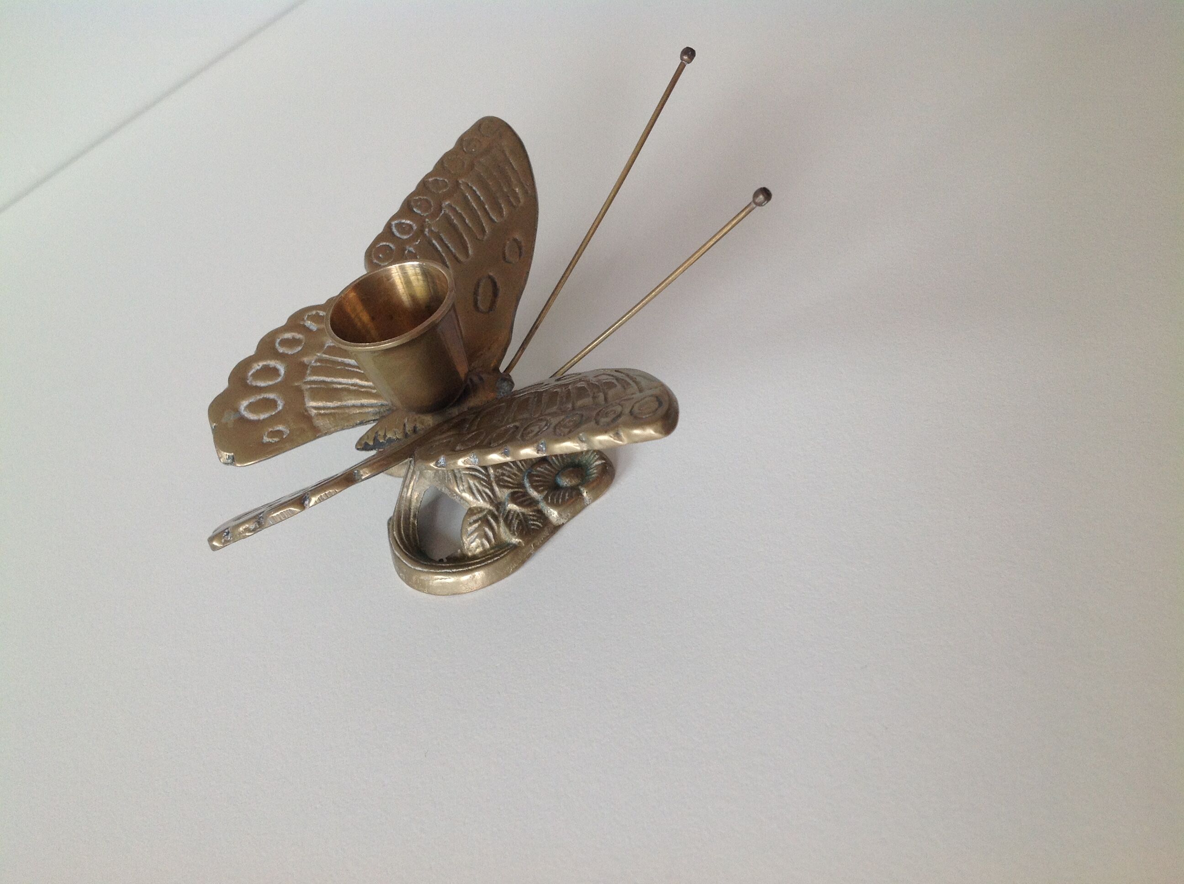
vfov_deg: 40.6
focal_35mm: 35
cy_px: 442
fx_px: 1195
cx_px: 592
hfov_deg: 52.7
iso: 80
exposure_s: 1/120
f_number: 2.4
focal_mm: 4.28
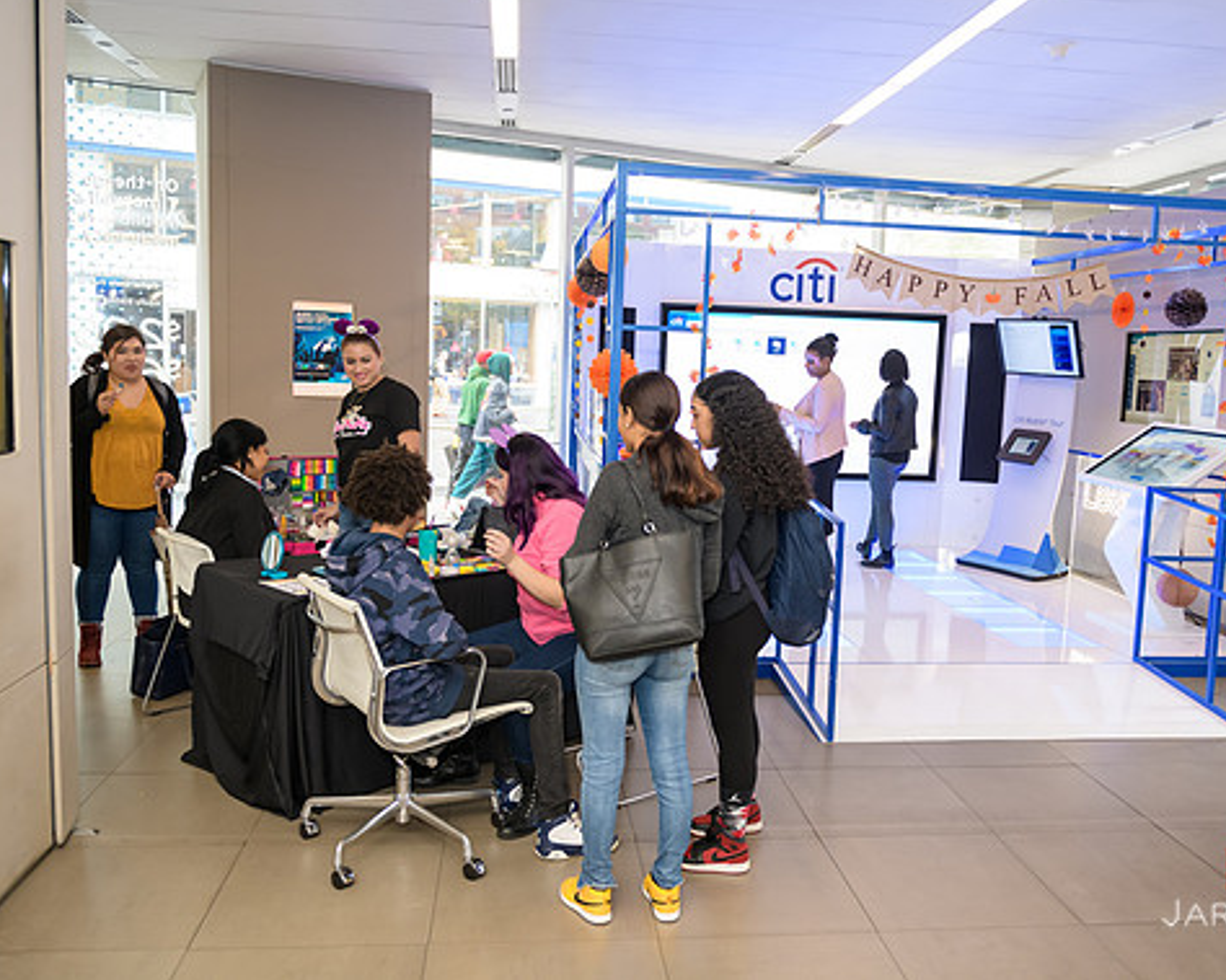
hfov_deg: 57.1
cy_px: 482
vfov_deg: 47.1
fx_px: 1125
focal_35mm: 31
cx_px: 660
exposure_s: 1/125
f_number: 3.2
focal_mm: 27
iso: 800
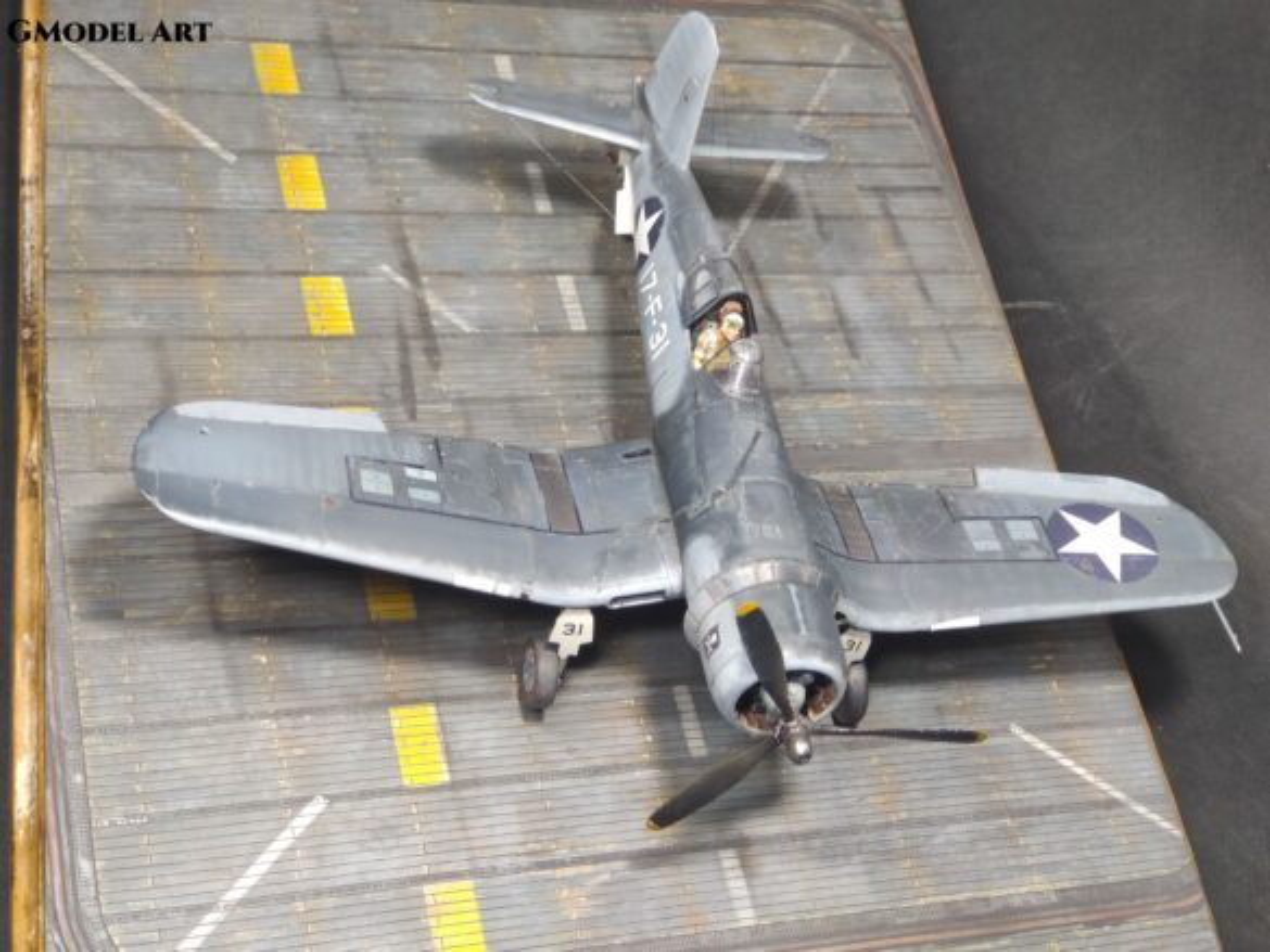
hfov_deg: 36.8
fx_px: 1908
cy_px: 476
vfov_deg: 28.0
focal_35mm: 52
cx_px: 635
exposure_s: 1/50
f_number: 2.4
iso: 294
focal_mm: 5.55
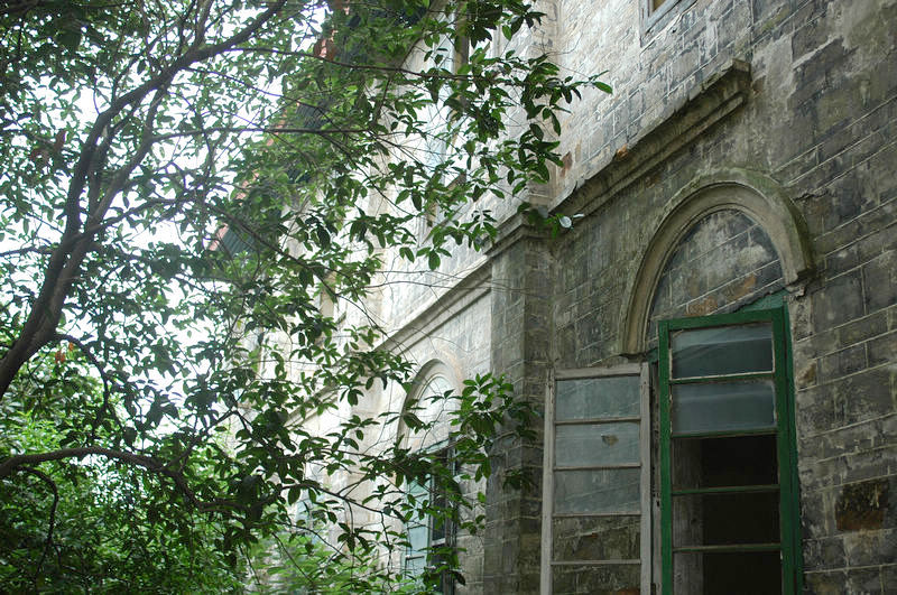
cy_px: 298
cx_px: 448
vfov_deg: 31.8
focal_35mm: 42
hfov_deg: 46.5
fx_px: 1045
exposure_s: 1/160
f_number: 2.8
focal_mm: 28
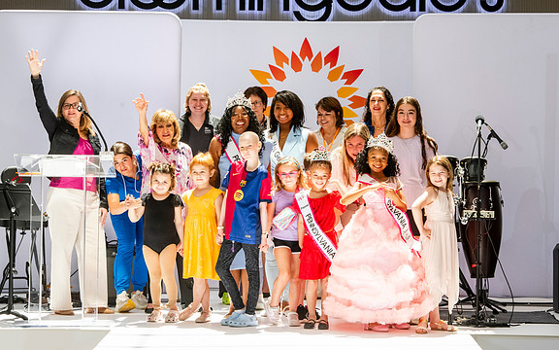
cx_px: 286
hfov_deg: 14.7
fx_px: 2163
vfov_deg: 9.2
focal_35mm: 142
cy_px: 146
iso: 1600
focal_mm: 112
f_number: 14
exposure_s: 1/160
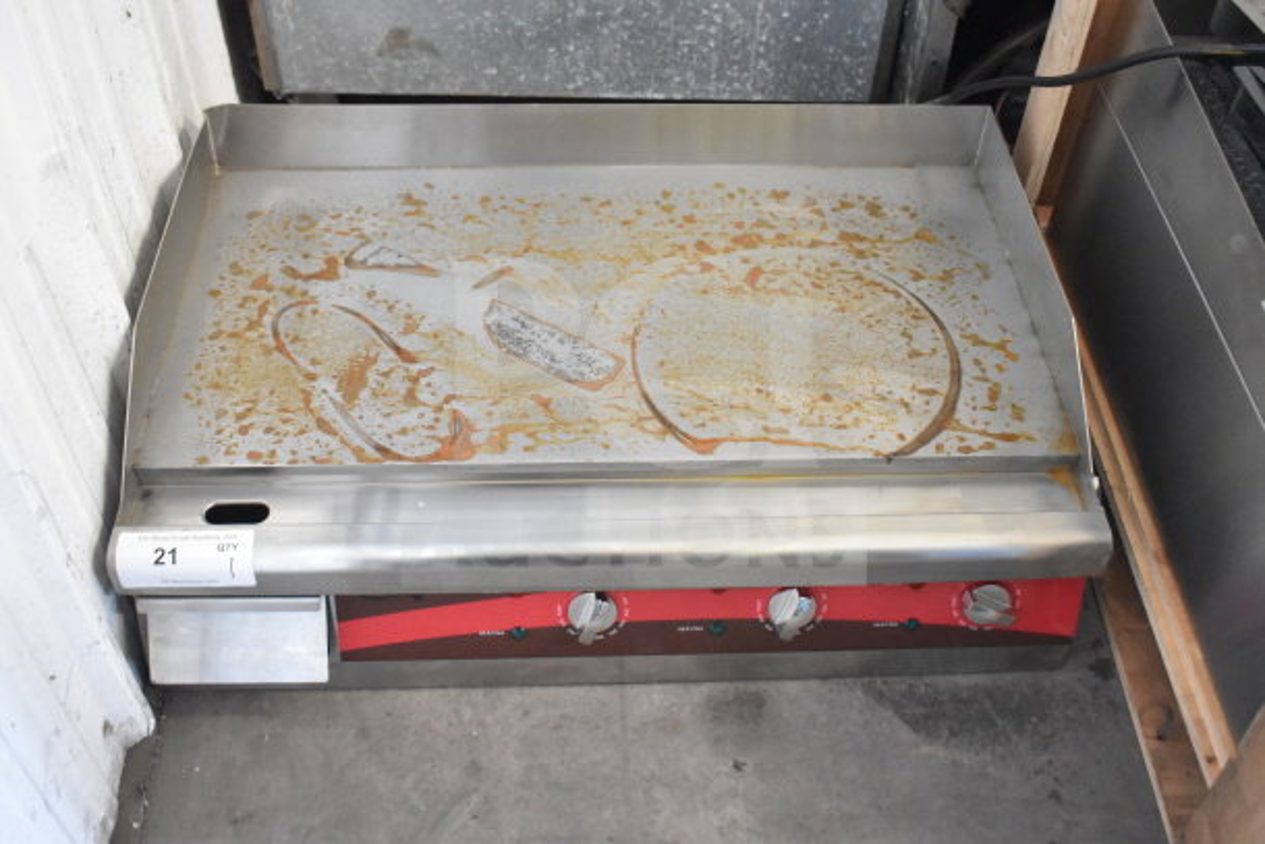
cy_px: 422
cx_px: 632
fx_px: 1318
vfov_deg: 35.5
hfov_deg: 51.3
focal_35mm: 38
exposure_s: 1/60
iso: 6400
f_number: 4
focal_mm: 25
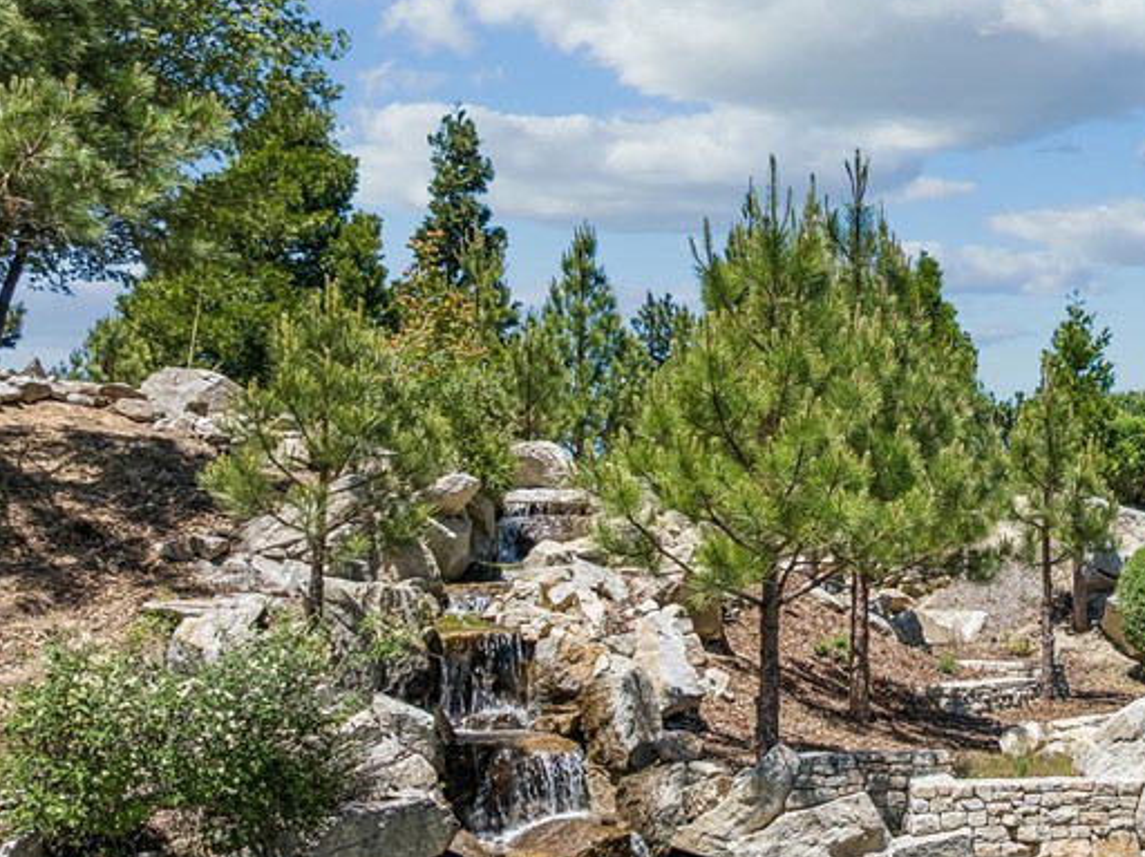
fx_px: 1586
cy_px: 524
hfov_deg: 37.1
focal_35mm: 48
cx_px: 1035
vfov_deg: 30.1
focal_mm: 12.3
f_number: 2.8
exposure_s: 1/80
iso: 100
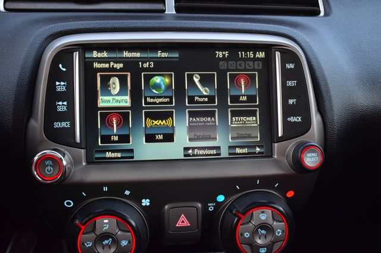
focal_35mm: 39
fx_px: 413
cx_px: 190
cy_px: 126
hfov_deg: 49.6
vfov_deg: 34.2
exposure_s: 1/15
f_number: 6.3
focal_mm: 26
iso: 1100
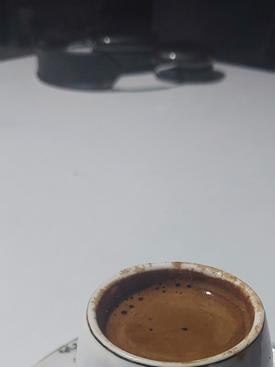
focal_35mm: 52
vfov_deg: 35.5
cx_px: 191
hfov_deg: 27.8
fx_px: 551
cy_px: 299
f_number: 1.8
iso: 200
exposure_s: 1/50
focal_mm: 4.6
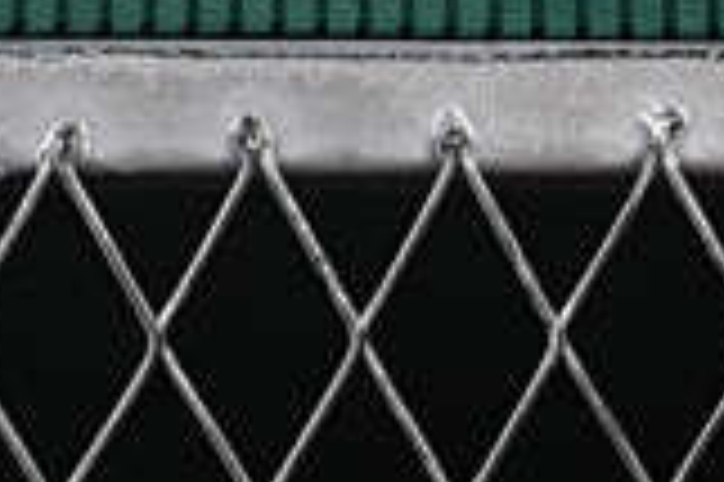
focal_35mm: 373
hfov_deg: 5.5
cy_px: -700
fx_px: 7494
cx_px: 108
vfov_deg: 3.6
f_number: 8
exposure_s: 1/80
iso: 160
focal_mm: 50
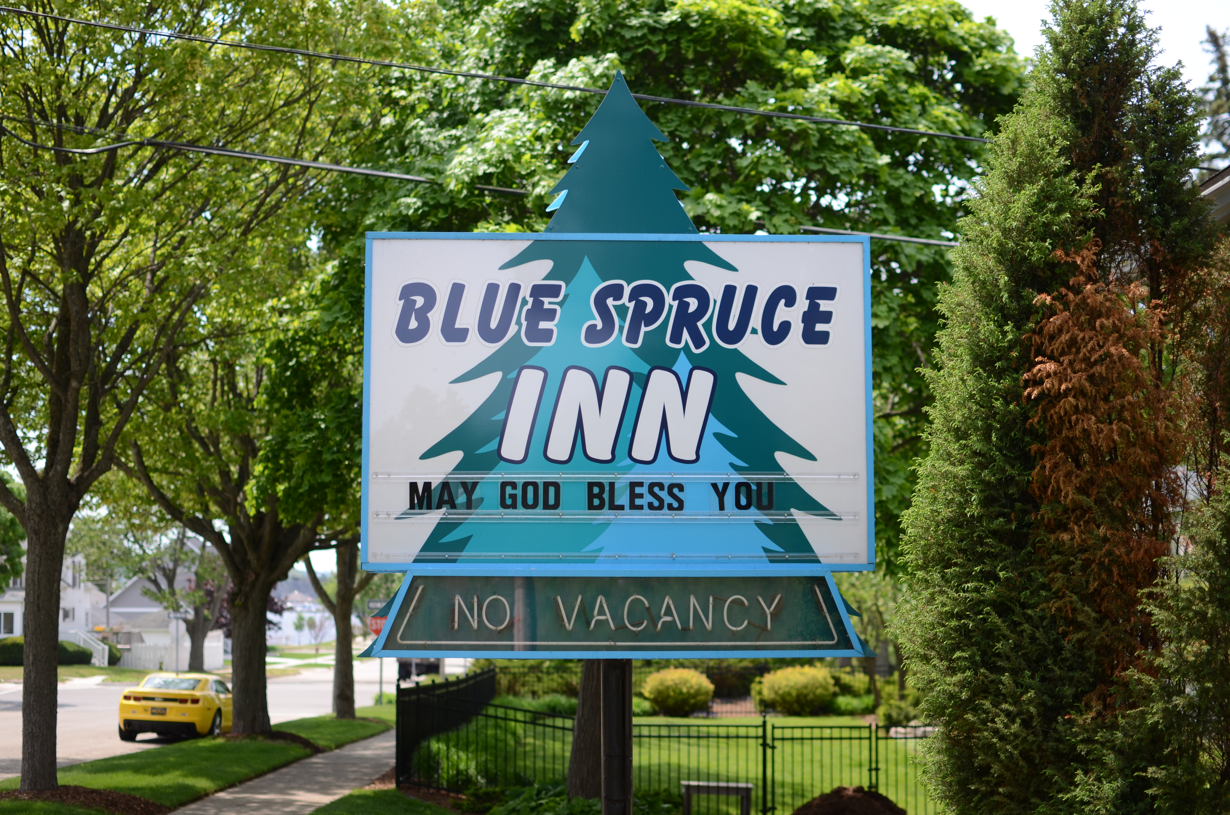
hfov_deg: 37.9
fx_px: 1790
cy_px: 408
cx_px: 615
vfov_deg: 25.6
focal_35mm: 52
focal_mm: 35
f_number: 2.2
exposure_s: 1/2000
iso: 160
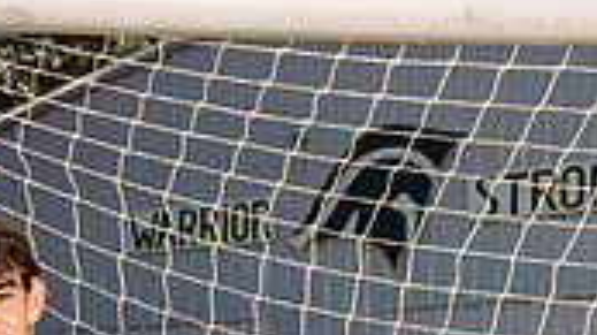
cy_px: 739
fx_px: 1724
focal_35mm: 109
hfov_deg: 19.4
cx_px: 83
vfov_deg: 10.0
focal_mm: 40
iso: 100
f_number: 7.1
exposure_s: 1/250
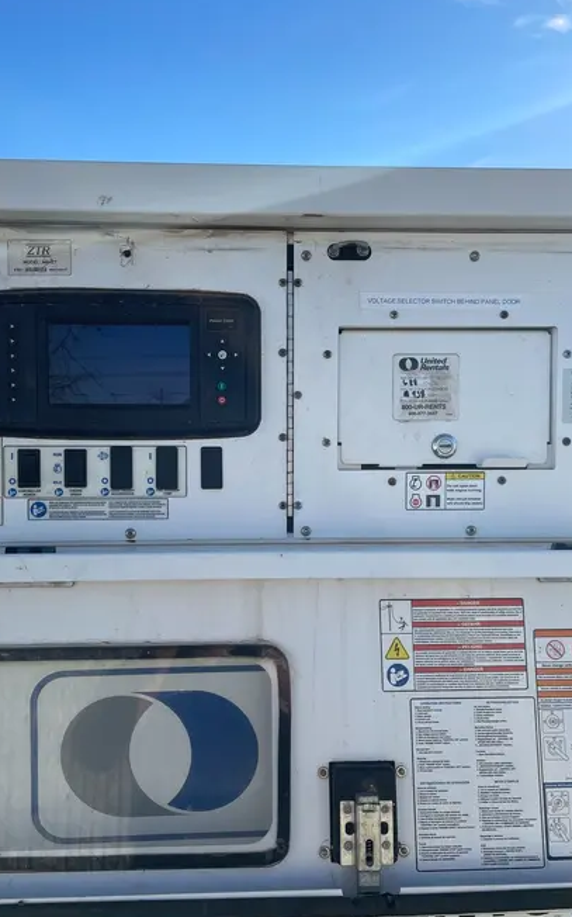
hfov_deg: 40.6
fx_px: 774
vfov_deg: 61.2
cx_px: 270
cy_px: 473
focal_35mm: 31
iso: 50
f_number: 1.6
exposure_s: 1/4132
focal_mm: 4.2
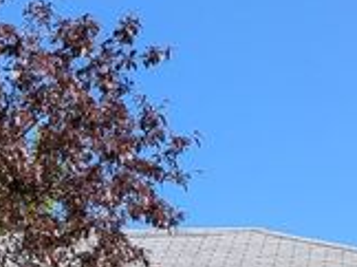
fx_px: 1565
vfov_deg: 9.5
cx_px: 93
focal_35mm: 152
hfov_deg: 13.0
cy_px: 377
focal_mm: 4.53
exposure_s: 1/1098
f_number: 1.7
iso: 30
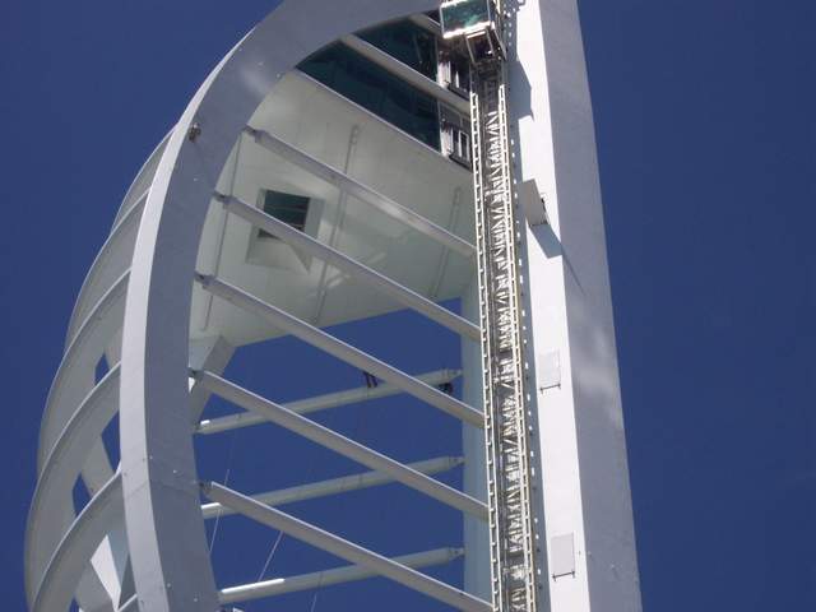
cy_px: 306
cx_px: 408
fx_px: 2687
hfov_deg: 17.3
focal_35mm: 114
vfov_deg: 13.0
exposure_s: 1/700
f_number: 8
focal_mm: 24
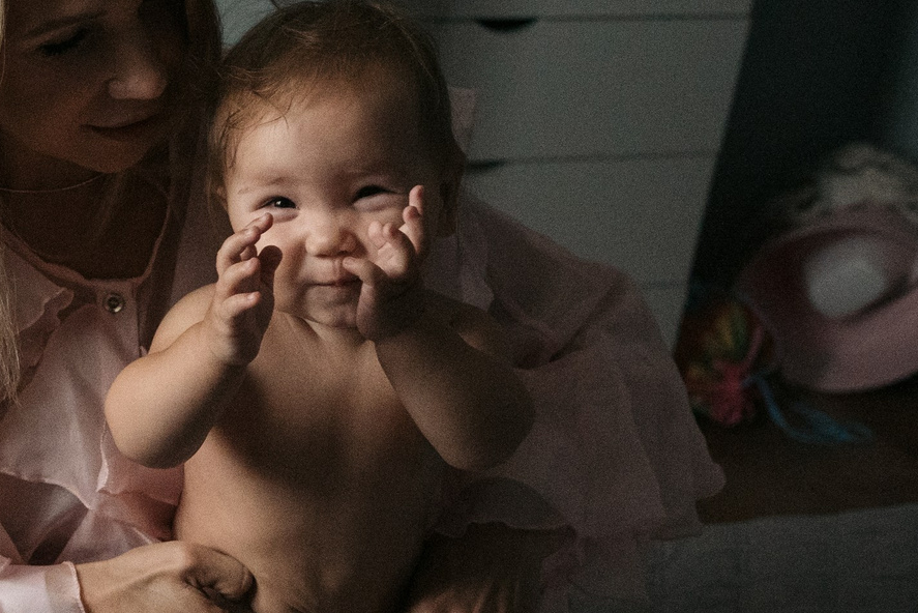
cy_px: 303
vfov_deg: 13.6
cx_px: -229
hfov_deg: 18.9
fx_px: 2576
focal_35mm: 101
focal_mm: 35
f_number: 4
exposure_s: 1/500
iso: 5000
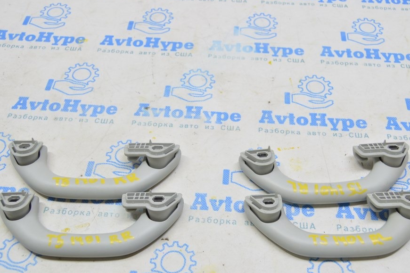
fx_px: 462
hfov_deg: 47.8
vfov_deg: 32.9
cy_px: 155
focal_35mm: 41
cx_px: 218
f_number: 5.6
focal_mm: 23
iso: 400
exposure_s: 1/20
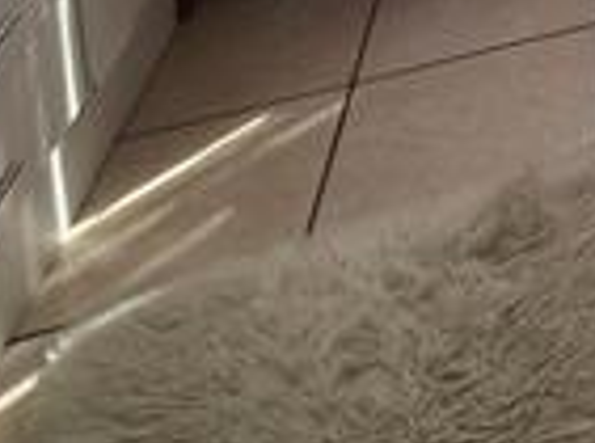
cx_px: 1220
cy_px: -700
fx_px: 1269
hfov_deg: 17.7
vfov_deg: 13.1
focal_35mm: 74
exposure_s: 1/100
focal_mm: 2.2
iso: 25
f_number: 1.9
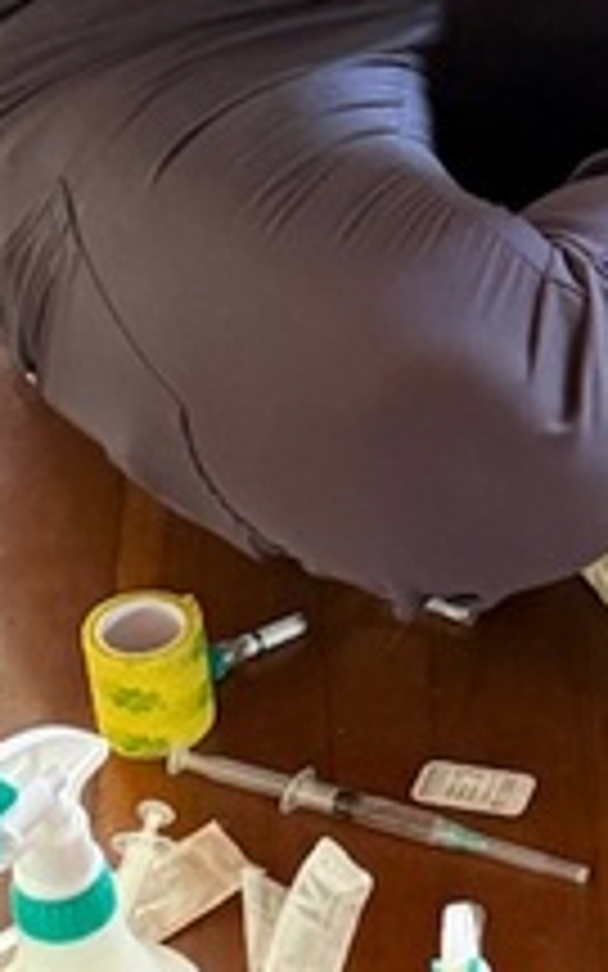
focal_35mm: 157
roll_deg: -3.2
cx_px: 1293
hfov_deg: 7.9
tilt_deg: -37.6
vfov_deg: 13.3
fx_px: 4162
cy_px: 344
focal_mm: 6.76
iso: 400
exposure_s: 1/60
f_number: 1.78
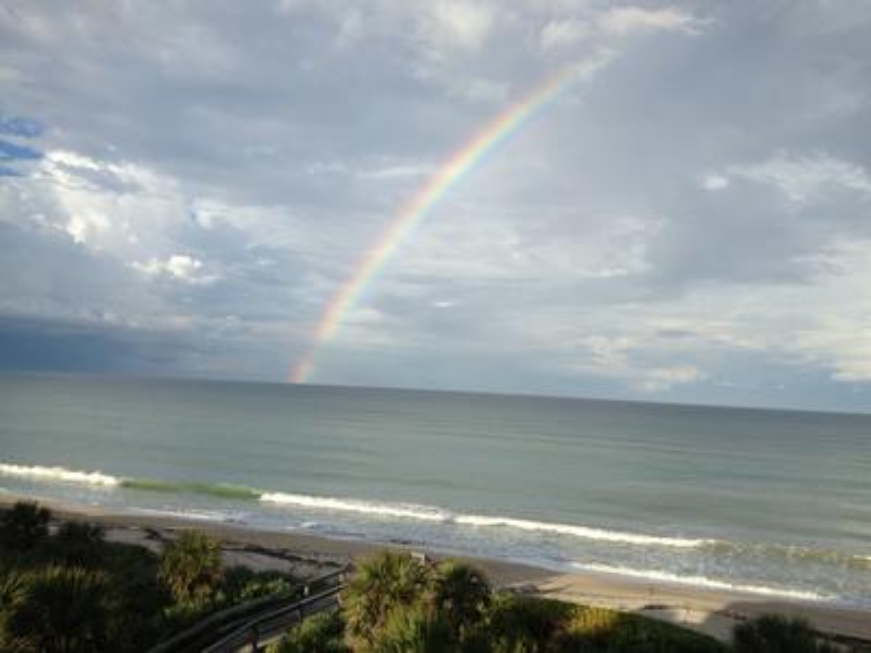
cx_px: 436
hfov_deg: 52.6
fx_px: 881
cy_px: 326
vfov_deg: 40.7
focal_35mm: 35
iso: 50
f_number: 2.4
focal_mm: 4.28
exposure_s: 1/2404
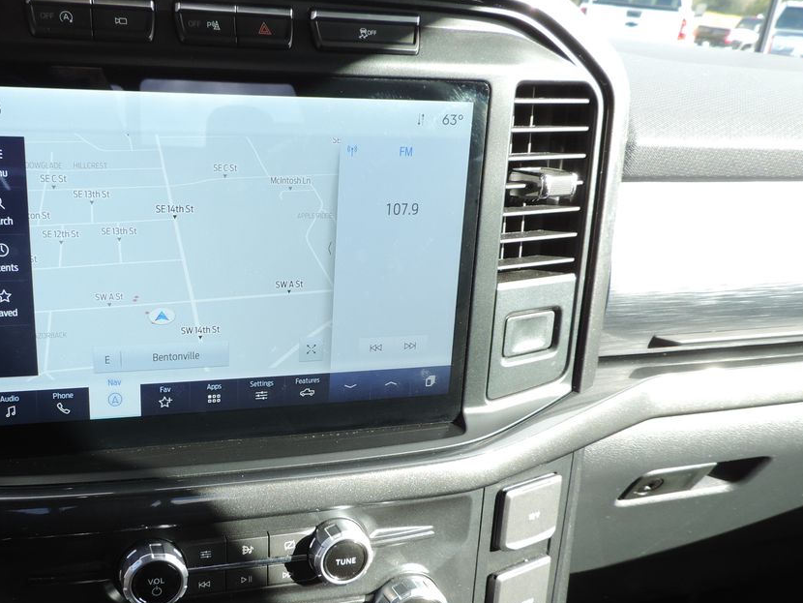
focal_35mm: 37
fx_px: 859
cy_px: 407
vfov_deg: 38.2
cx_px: 276
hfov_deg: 49.4
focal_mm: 4.3
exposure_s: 1/100
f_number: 3
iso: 80
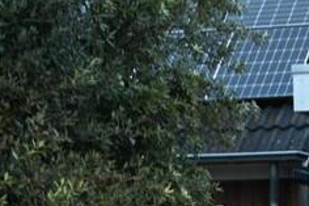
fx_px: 1441
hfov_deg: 11.4
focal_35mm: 168
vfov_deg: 7.8
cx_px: 539
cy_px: 414
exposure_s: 1/13
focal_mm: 40
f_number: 2.8
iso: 1250
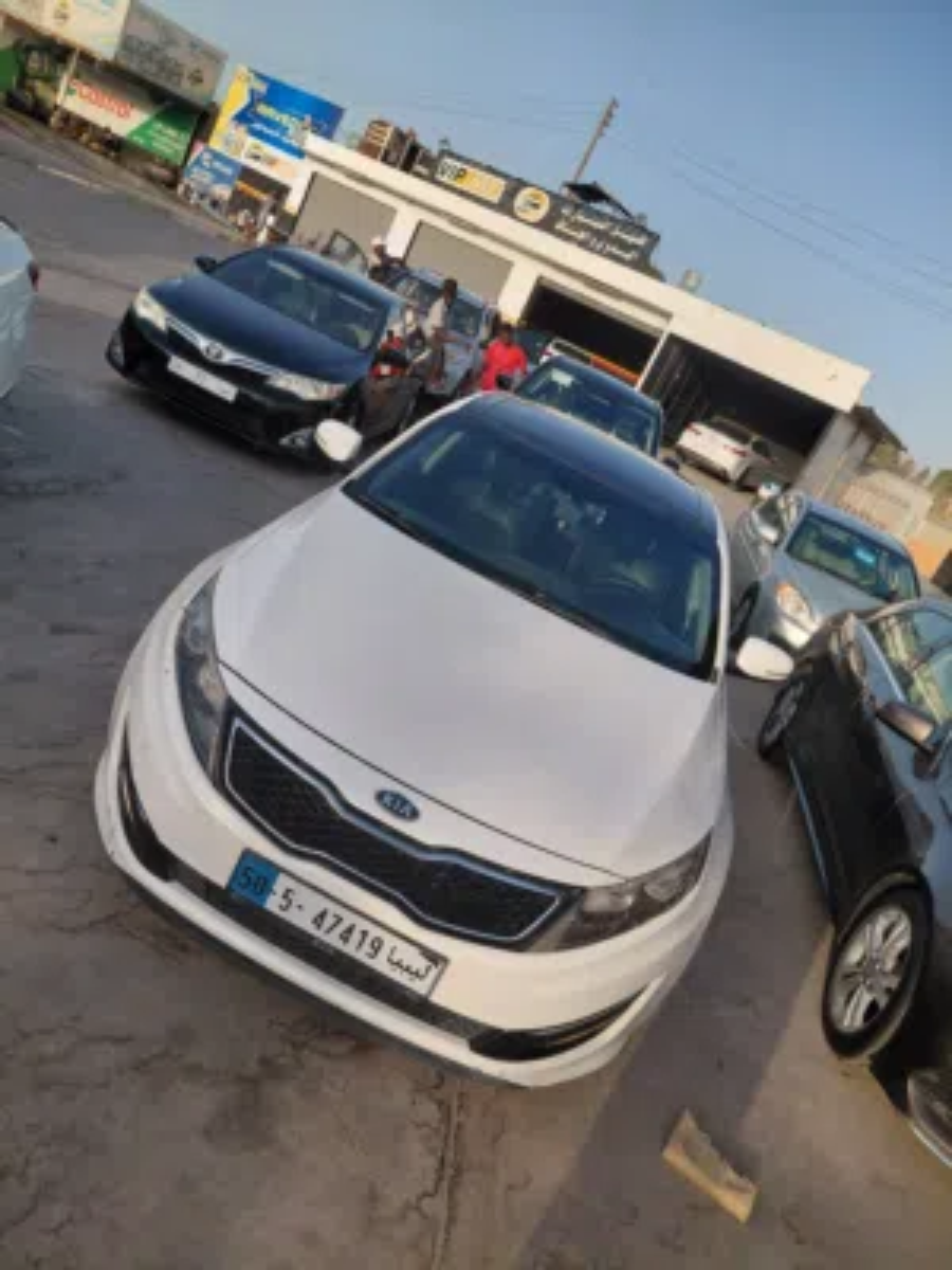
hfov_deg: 54.9
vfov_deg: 69.4
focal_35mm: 25
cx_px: 476
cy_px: 635
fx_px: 917
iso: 50
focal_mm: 4.69
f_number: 1.8
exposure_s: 1/1418
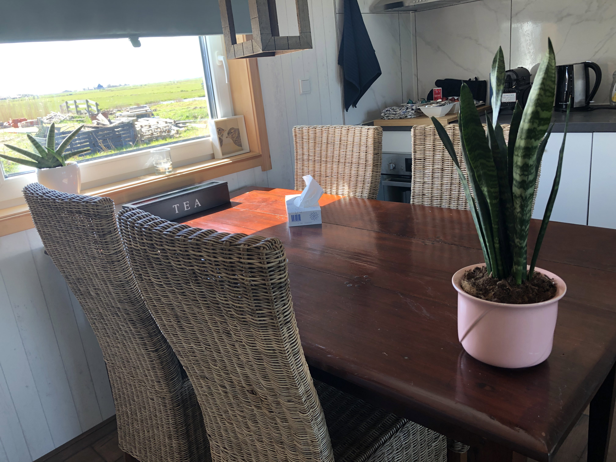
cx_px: 308
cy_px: 231
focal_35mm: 28
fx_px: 498
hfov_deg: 63.4
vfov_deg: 49.7
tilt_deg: -18.8
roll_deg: +5.2
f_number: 1.8
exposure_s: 1/120
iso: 50
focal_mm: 3.99
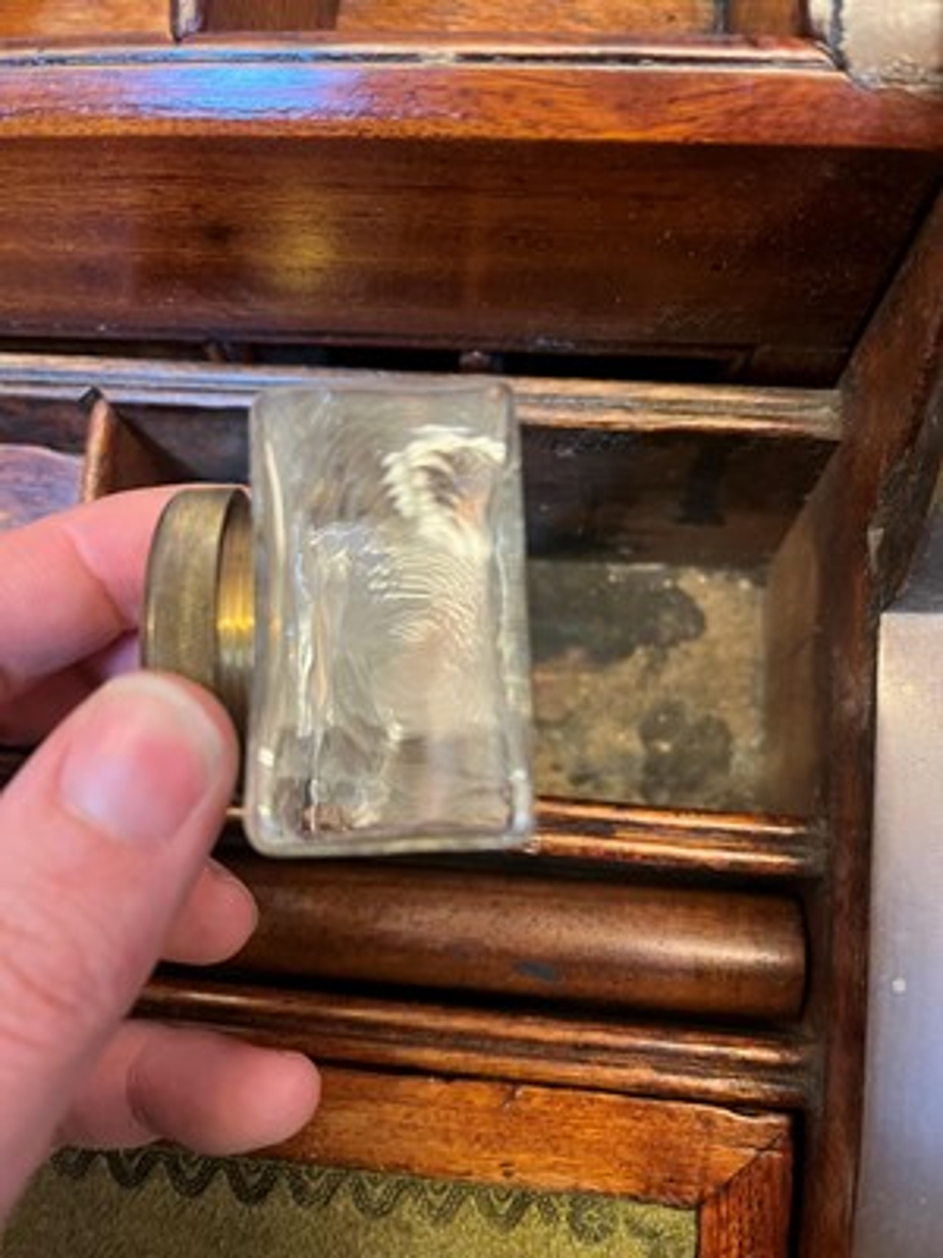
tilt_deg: -71.9
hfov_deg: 53.1
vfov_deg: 67.3
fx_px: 944
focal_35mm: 26
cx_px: 472
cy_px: 629
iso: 400
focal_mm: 5.1
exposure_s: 1/33
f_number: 1.6
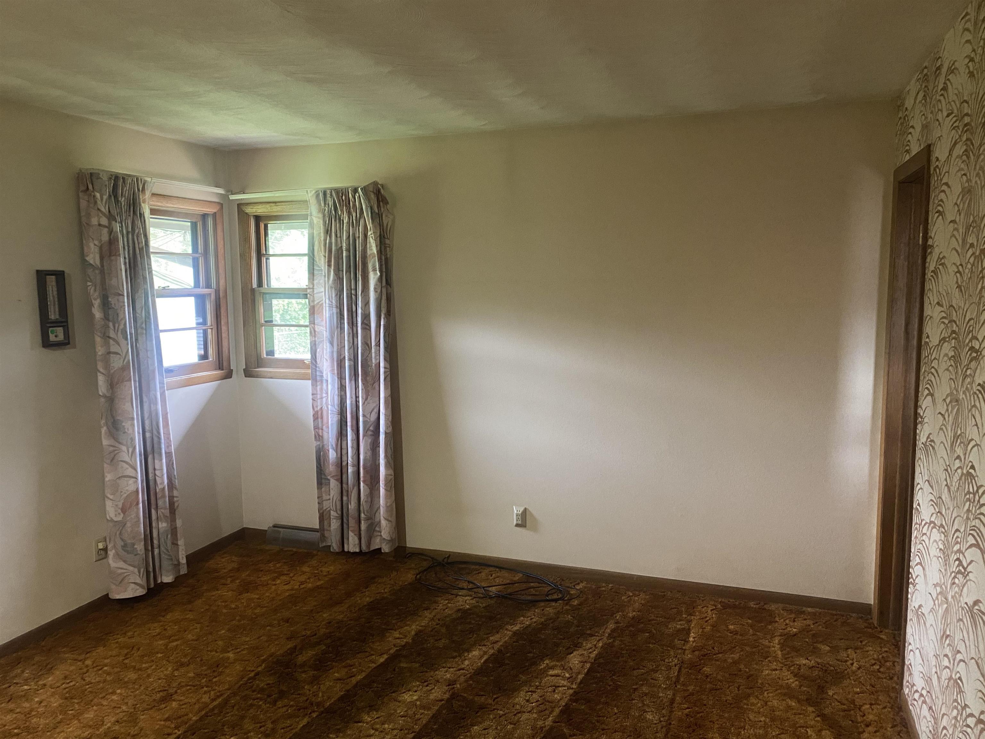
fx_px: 740
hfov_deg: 67.3
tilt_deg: -6.7
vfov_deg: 53.1
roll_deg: +0.5
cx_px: 492
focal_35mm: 26
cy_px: 370
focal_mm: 4.25
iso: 500
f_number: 1.8
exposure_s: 1/30
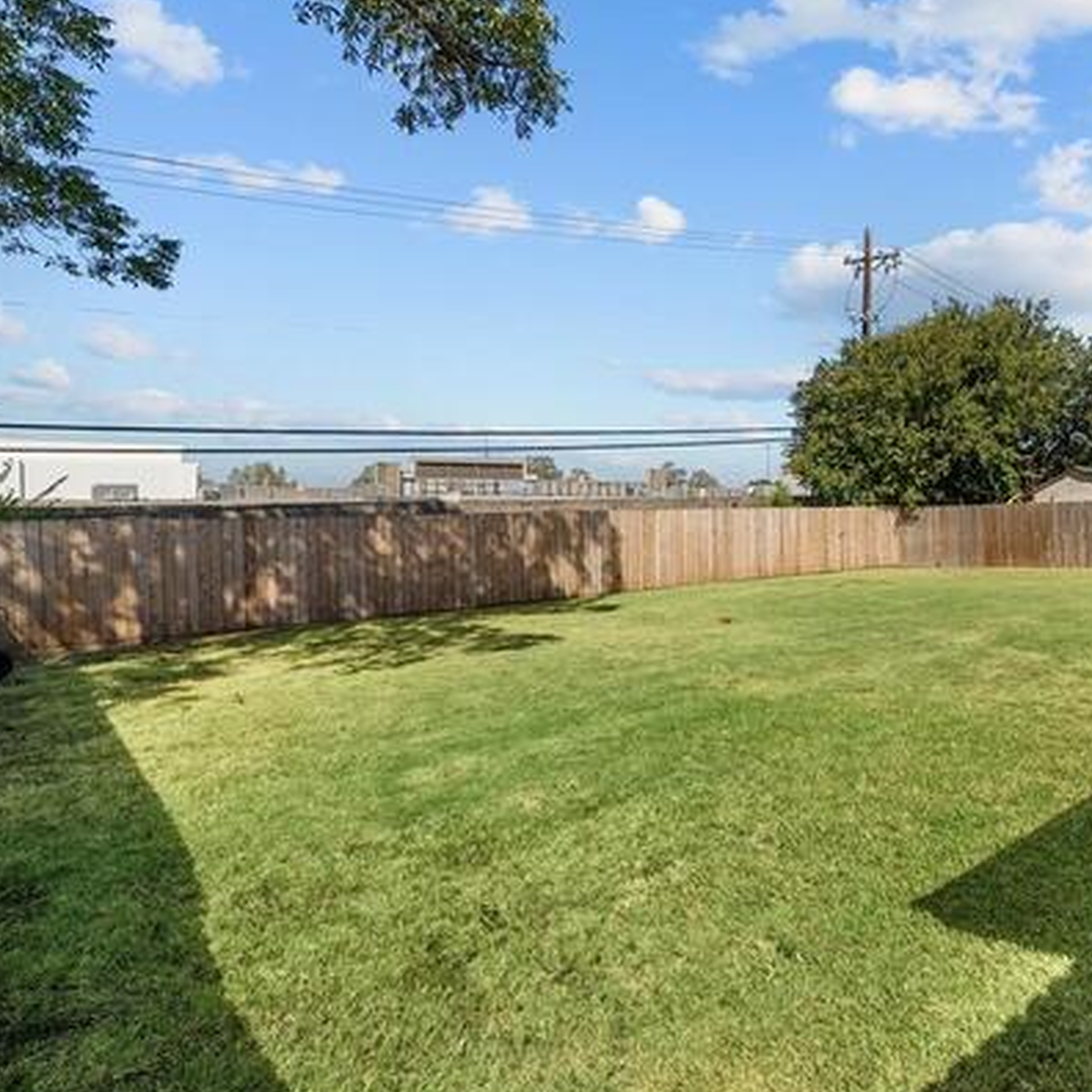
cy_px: 525
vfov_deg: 69.6
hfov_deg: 65.4
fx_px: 785
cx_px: 819
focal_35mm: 22
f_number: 8
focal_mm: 16
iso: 640
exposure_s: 1/640
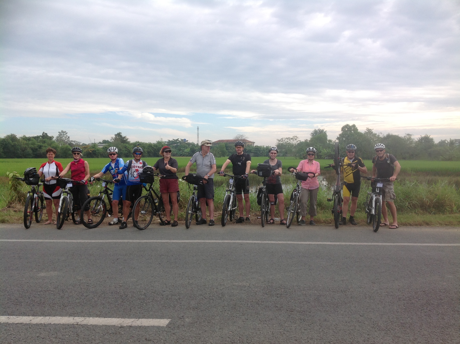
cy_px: 172
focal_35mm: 35
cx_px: 230
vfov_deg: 40.6
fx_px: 464
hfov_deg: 52.7
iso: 50
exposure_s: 1/1163
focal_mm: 4.28
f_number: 2.4
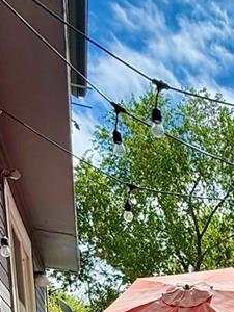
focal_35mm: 56
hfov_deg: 21.8
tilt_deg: -7.4
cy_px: 450
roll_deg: -0.1
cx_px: 350
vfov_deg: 26.4
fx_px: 505
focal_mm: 2.22
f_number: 2.2
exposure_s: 1/1745
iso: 50
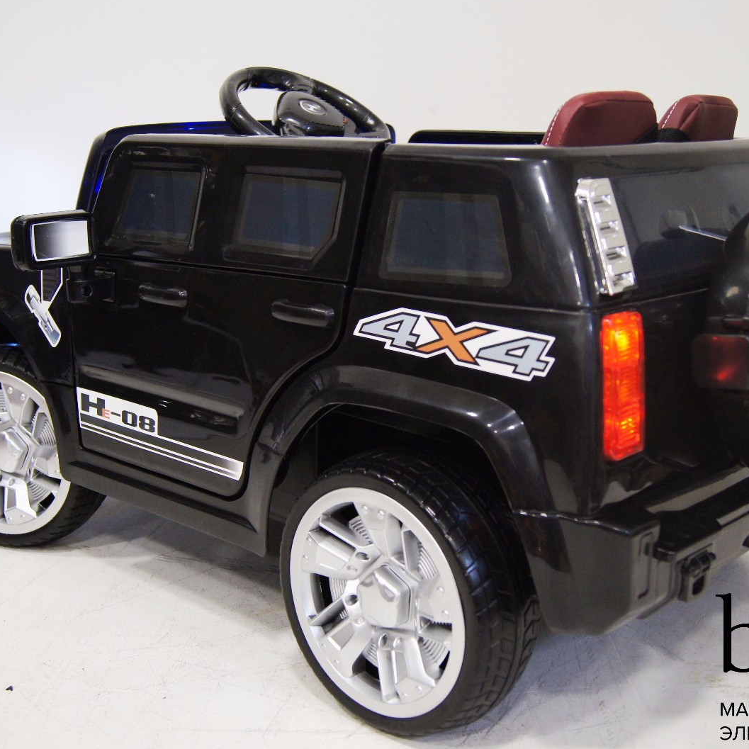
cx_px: 409
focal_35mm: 47
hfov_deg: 36.0
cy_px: 373
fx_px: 1151
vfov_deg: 36.1
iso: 1000
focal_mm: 24
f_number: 4
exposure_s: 1/40
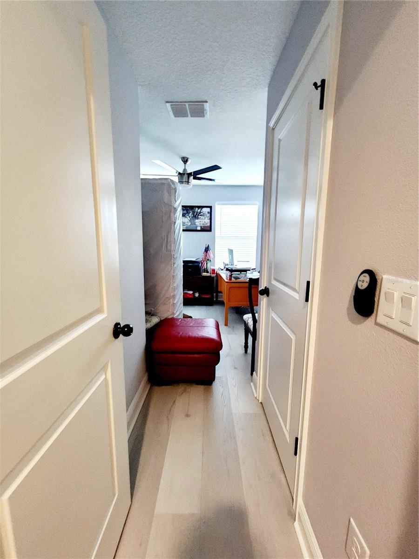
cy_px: 280
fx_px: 210
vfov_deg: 106.2
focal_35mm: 13
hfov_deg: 89.9
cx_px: 210
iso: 400
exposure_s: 1/30
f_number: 2.2
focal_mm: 2.2
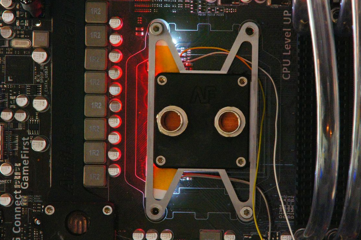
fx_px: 3258
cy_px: 117
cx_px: 195
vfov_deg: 4.2
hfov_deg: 6.3
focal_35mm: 325
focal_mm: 200
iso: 1600
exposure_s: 10
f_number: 25
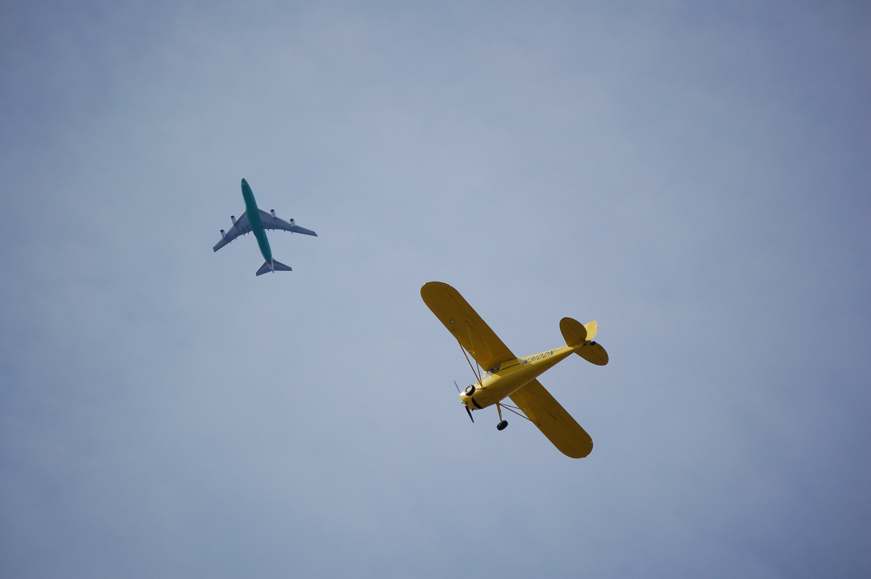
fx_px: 7252
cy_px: 290
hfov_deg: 6.9
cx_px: 436
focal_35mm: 300
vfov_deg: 4.6
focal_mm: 200
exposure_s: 1/2000
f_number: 5.6
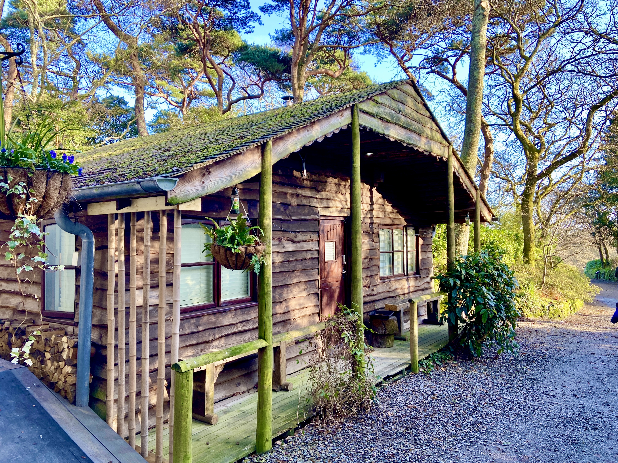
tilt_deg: +1.3
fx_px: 464
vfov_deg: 53.1
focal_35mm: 26
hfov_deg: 67.3
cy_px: 232
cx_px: 309
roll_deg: +0.4
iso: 32
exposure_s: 1/122
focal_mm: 4.25
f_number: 1.8
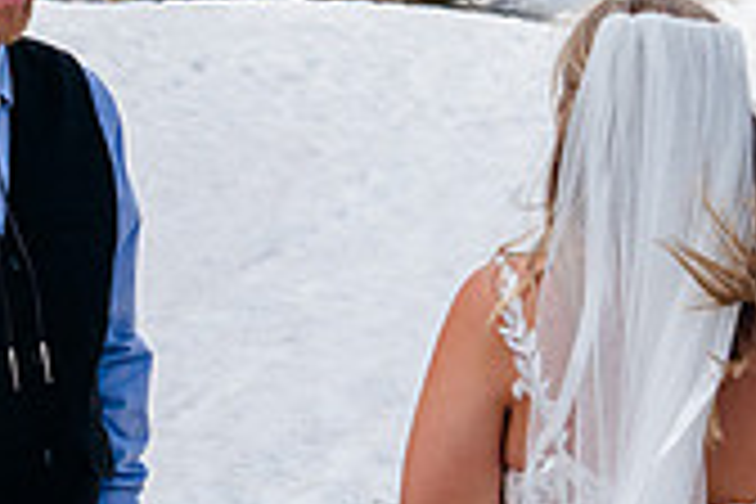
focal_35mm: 226
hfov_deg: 9.1
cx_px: 279
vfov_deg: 6.1
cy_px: 58
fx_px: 4746
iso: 200
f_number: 8
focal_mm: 65
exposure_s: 1/640
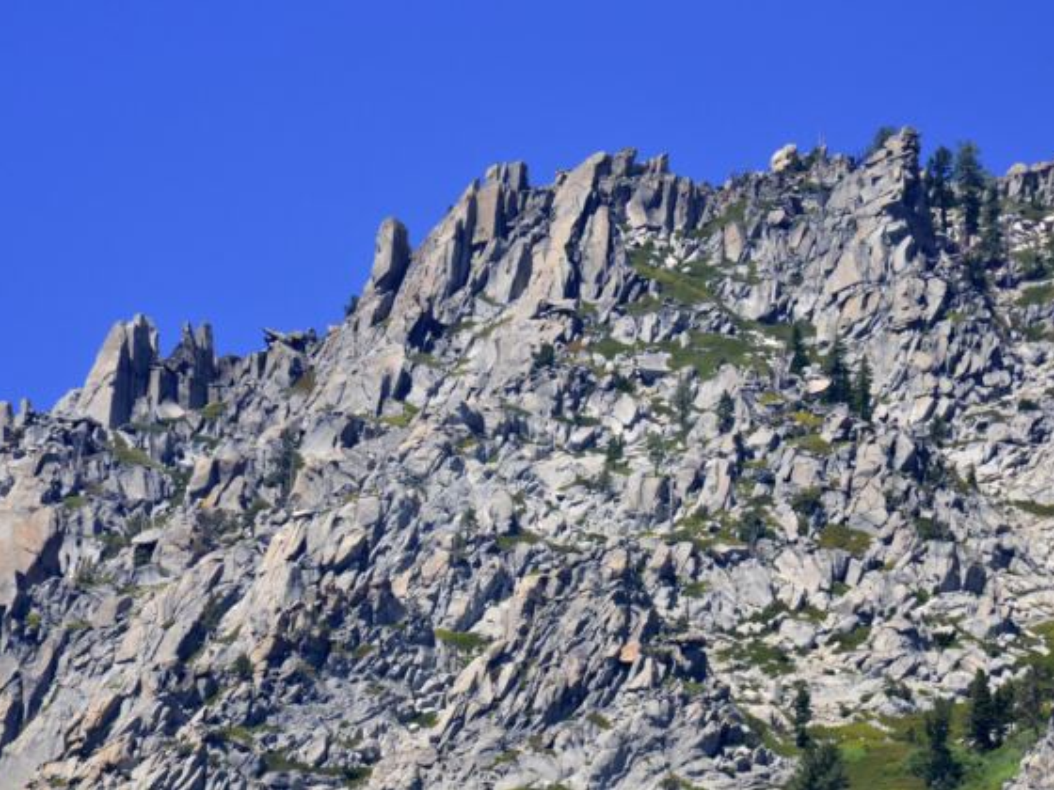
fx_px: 10018
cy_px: 394
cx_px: 585
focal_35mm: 329
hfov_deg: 6.0
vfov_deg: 4.5
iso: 200
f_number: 16
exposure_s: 1/160
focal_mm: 200
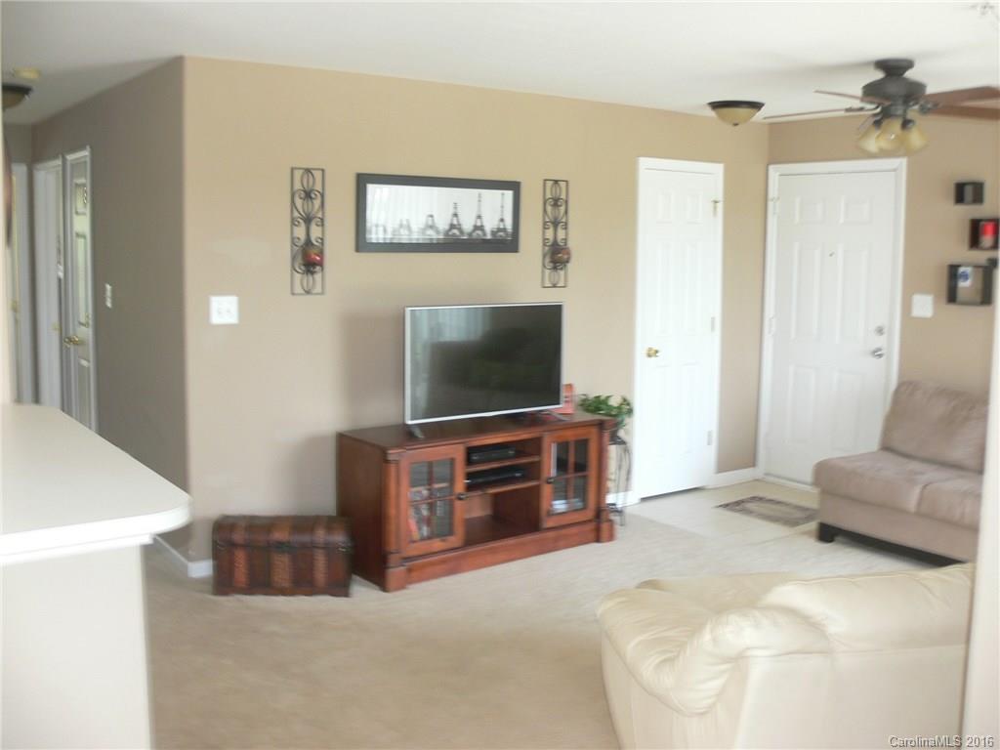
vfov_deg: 40.7
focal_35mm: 35
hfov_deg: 52.6
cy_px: 375
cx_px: 500
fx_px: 1011
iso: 100
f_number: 2.8
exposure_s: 1/30
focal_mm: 7.4
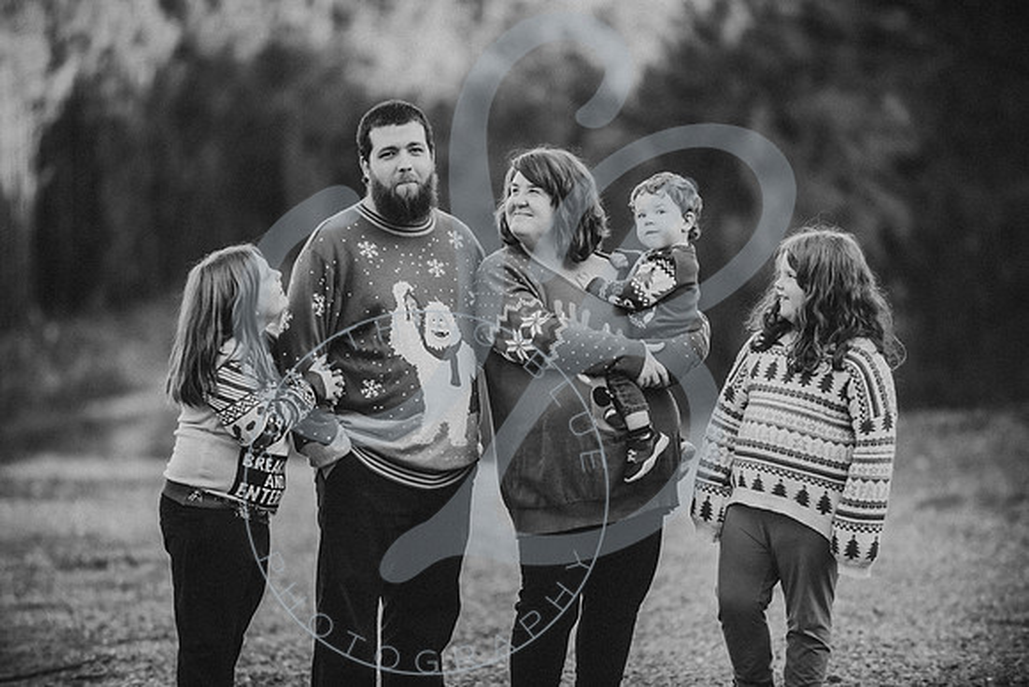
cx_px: 514
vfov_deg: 6.9
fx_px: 5718
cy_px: 344
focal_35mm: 200
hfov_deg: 10.3
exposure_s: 1/200
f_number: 2.8
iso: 100
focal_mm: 200
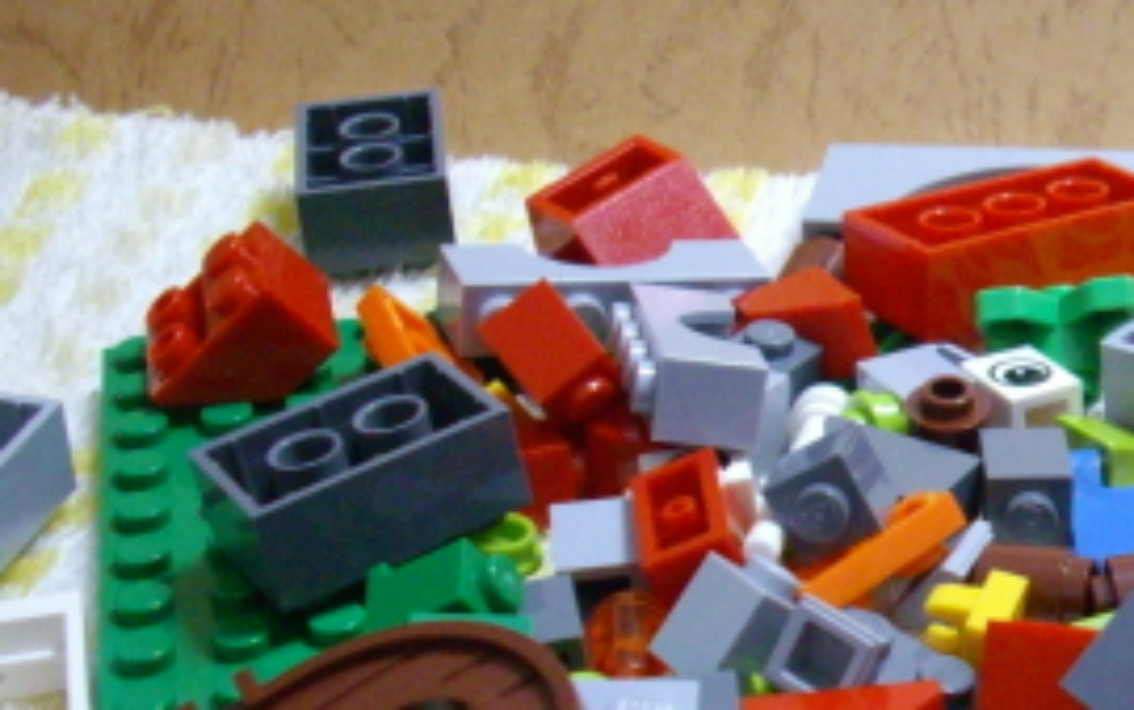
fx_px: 2875
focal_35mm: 93
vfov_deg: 14.1
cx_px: 1331
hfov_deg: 20.9
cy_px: 395
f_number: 2.8
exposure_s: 1/20
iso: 400
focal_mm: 6.2
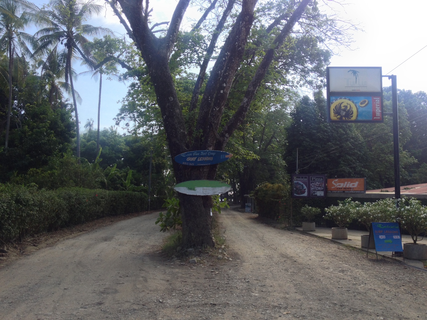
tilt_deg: +2.5
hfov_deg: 52.6
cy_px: 160
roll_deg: -1.4
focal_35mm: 35
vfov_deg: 40.7
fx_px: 432
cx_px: 214
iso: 50
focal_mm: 4.28
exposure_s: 1/635
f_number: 2.4
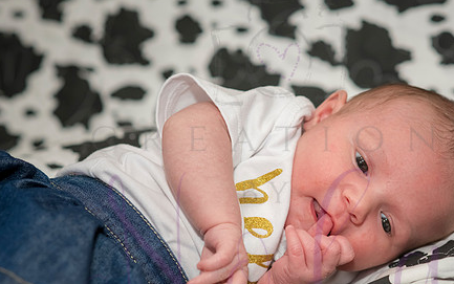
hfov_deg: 17.9
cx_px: 284
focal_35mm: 116
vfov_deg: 11.3
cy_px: 190
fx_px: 1436
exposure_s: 1/160
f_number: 4
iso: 800
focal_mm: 85
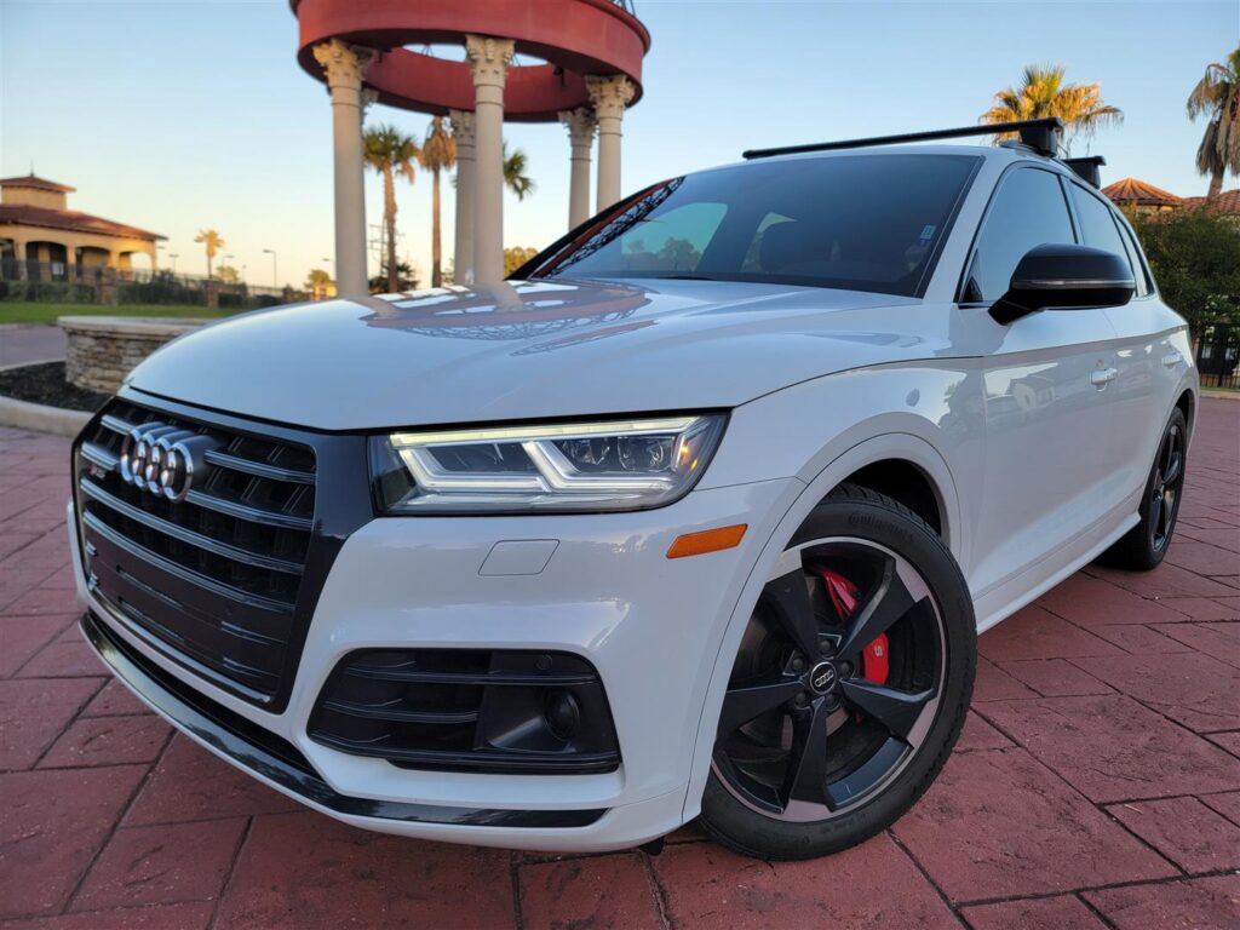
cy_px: 465
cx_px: 620
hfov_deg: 71.6
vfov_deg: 56.8
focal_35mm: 24
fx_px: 860
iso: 20
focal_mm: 6.7
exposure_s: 1/190
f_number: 1.8
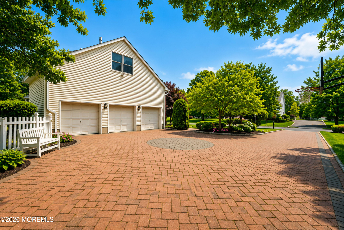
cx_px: 172
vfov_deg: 73.8
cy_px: 115
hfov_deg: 96.7
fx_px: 153
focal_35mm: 16
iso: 100
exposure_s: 1/125
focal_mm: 16
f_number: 5.6
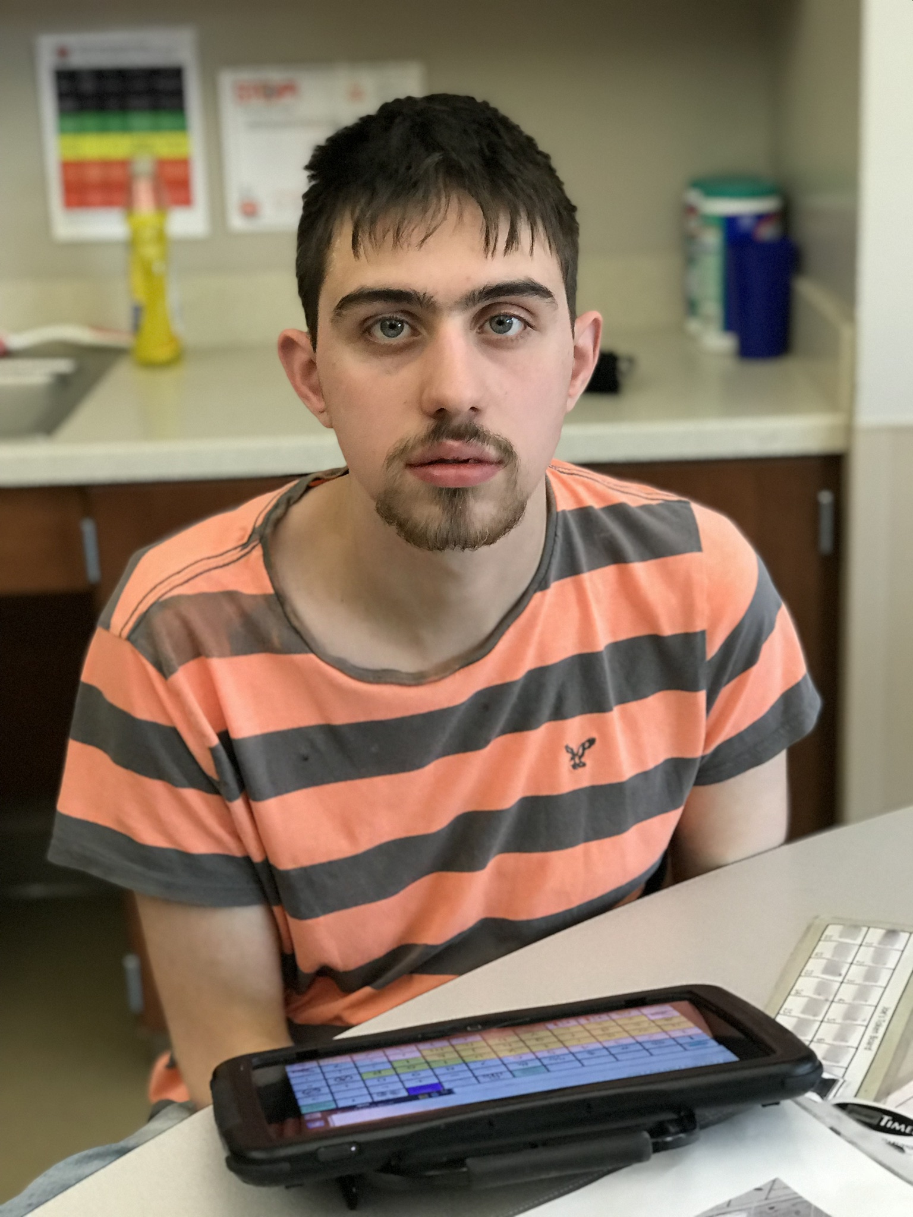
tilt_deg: -17.2
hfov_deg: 25.7
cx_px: 456
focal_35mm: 57
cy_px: 608
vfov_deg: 33.8
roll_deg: +2.4
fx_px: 2005
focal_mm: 6.6
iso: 320
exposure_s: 1/120
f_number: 2.8
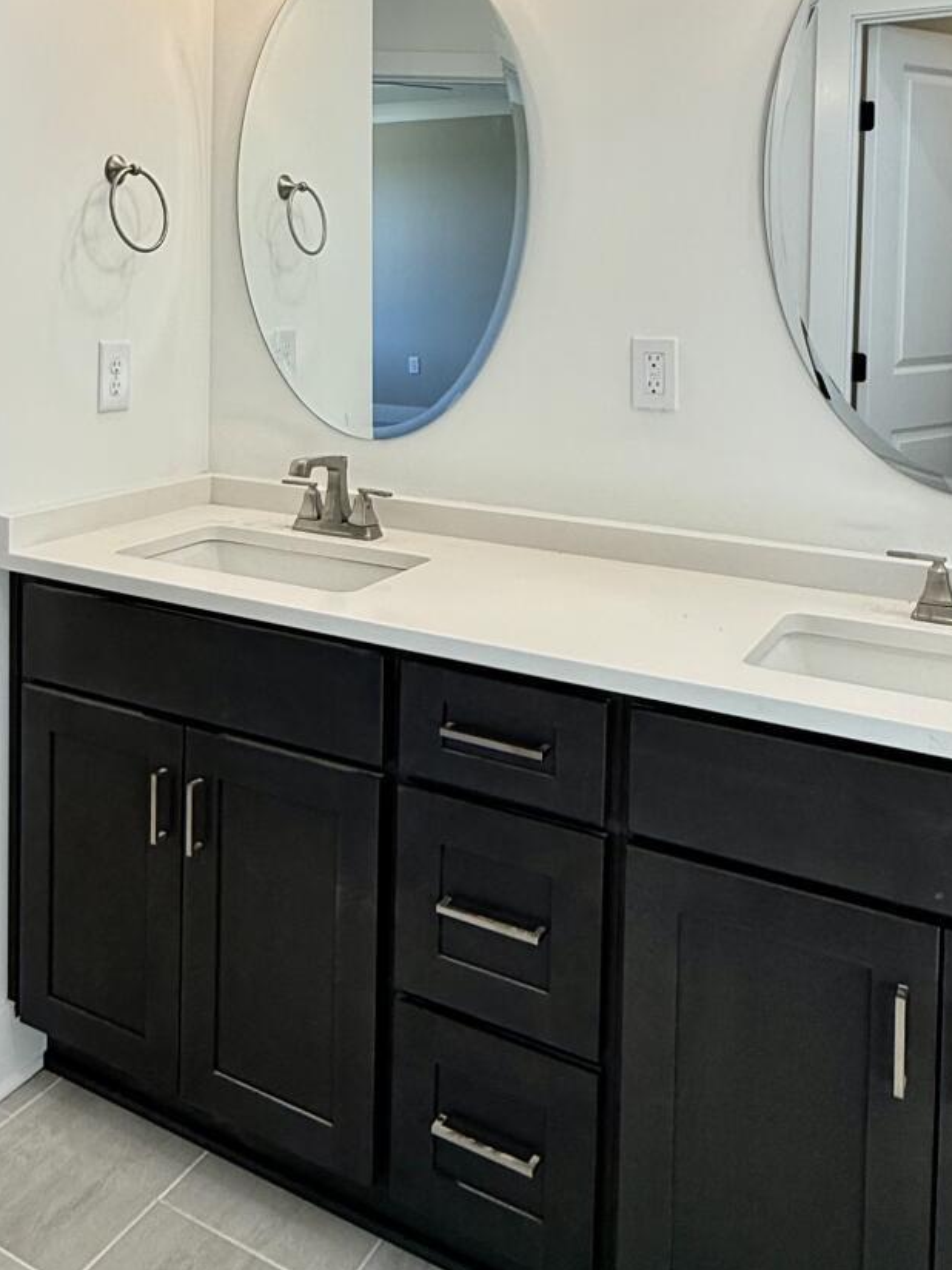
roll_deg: -1.5
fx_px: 1247
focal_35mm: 34
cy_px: 327
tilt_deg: -1.8
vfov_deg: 51.8
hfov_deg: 40.7
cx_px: 253
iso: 160
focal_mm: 2.22
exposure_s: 1/120
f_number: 2.2
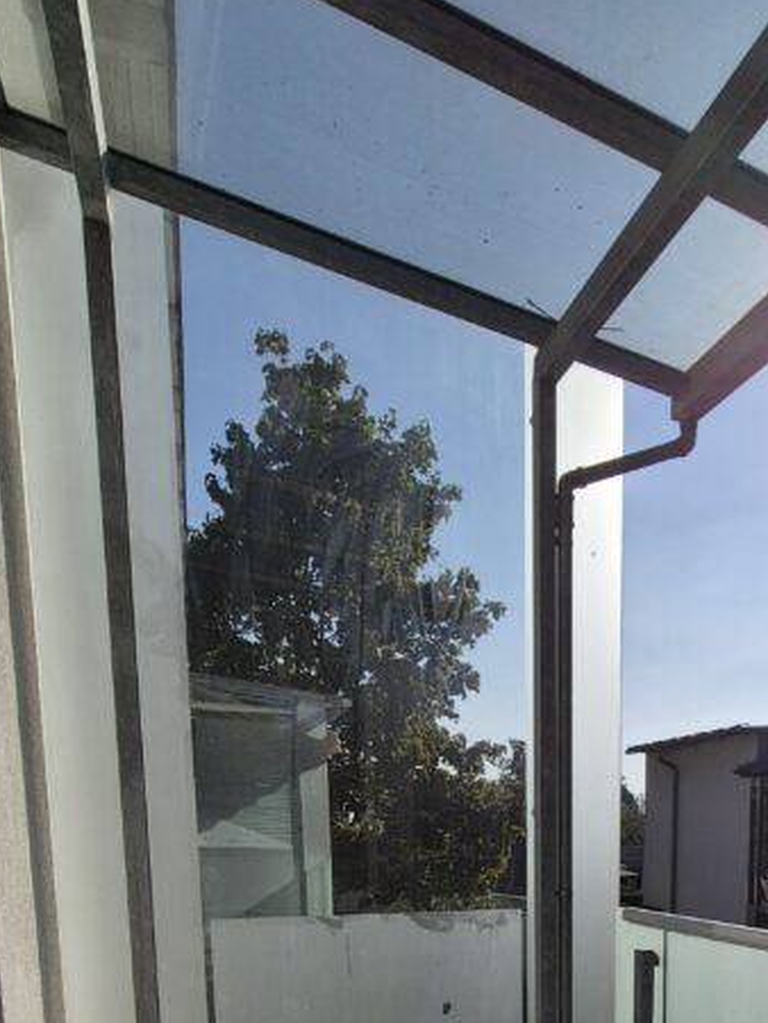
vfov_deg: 56.8
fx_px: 768
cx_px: 592
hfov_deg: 50.5
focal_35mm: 26
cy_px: 941
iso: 50
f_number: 2.2
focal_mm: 2.2
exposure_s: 1/7504
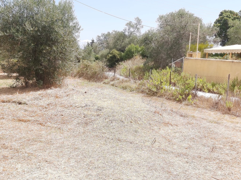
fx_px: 181
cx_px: 120
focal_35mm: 26
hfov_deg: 67.3
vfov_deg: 53.1
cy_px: 90
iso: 64
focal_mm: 3.92
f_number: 1.7
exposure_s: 1/700
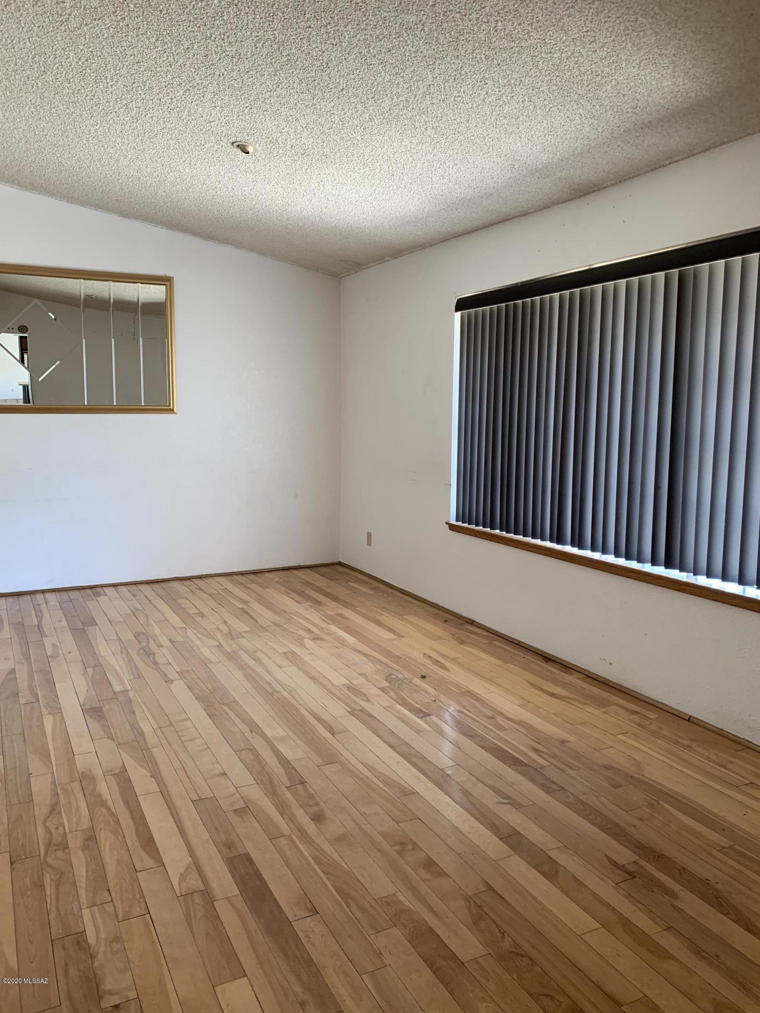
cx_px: 380
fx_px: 761
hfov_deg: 53.1
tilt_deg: -7.4
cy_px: 506
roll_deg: -0.6
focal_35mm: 26
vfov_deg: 67.3
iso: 100
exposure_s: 1/68
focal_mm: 4.25
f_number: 1.8
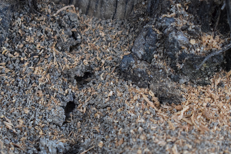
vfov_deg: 12.4
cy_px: 104
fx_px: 706
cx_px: 83
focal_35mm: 110
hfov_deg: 18.5
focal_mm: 52
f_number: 5.6
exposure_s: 1/500
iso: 2800
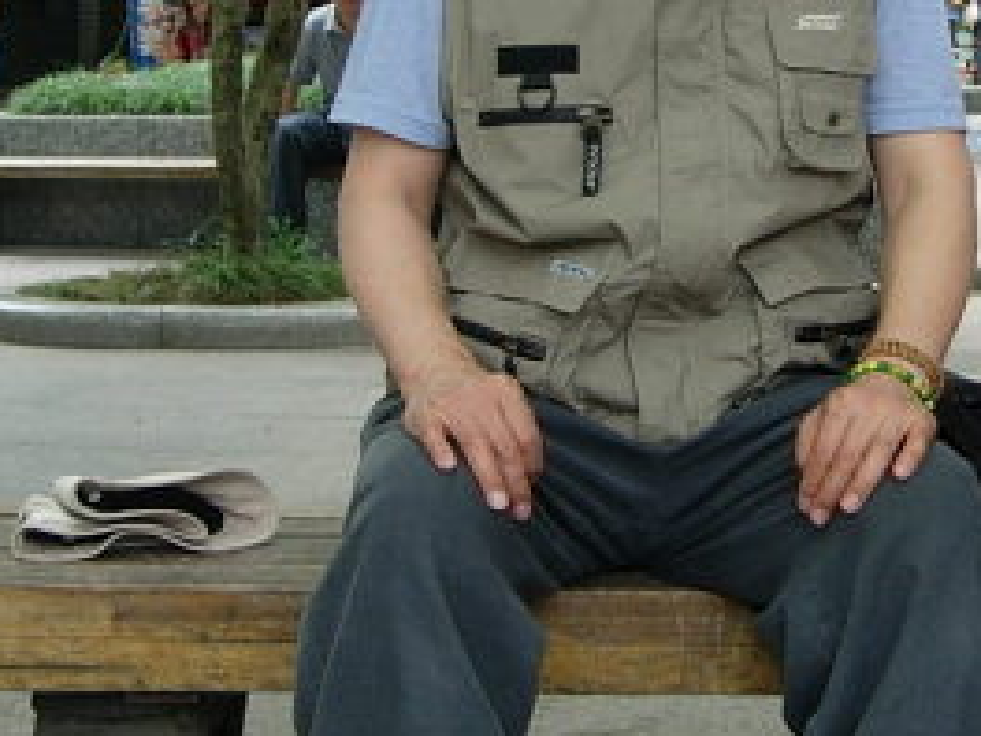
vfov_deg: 13.4
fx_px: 3117
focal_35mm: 110
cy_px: 173
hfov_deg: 17.6
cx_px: 870
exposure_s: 1/192
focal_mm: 7.8
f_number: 2.8
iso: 64
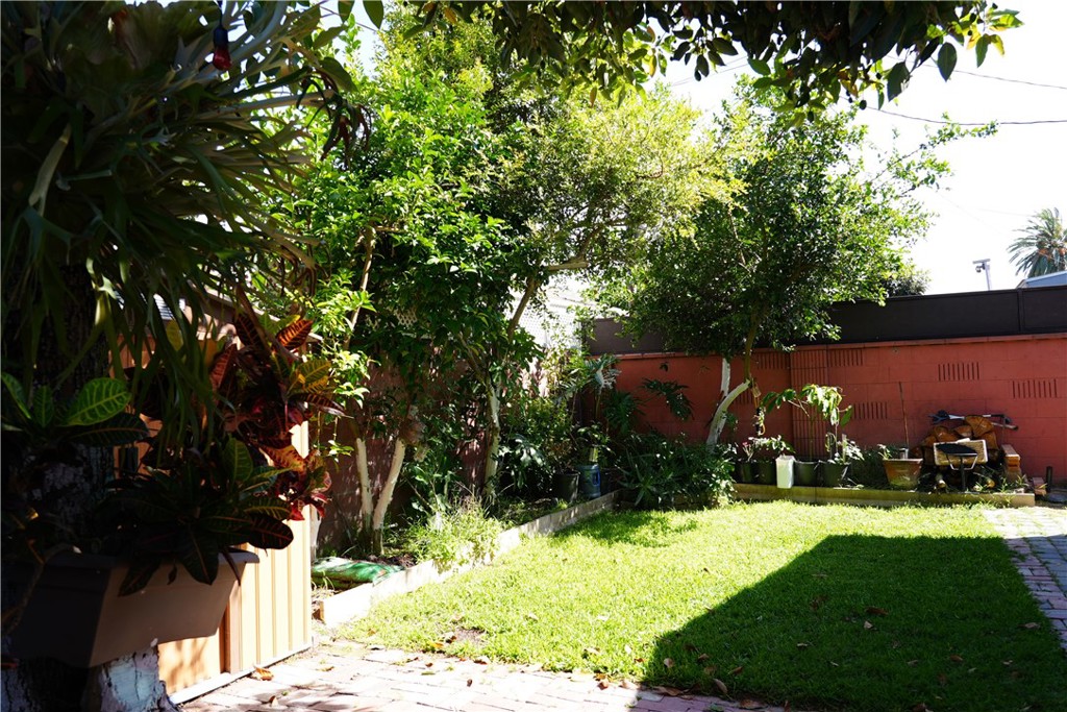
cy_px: 356
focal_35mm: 26
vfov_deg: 49.6
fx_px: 771
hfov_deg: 69.4
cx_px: 534
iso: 80
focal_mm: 26
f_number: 5
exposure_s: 1/80
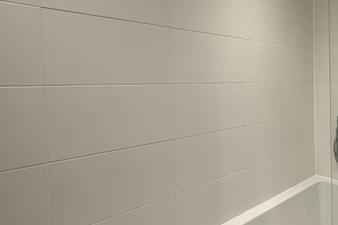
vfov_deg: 47.6
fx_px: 253
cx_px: 302
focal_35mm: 27
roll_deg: +0.1
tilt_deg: -1.7
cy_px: 89
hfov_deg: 58.1
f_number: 2.2
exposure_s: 1/100
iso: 160
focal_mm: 2.22
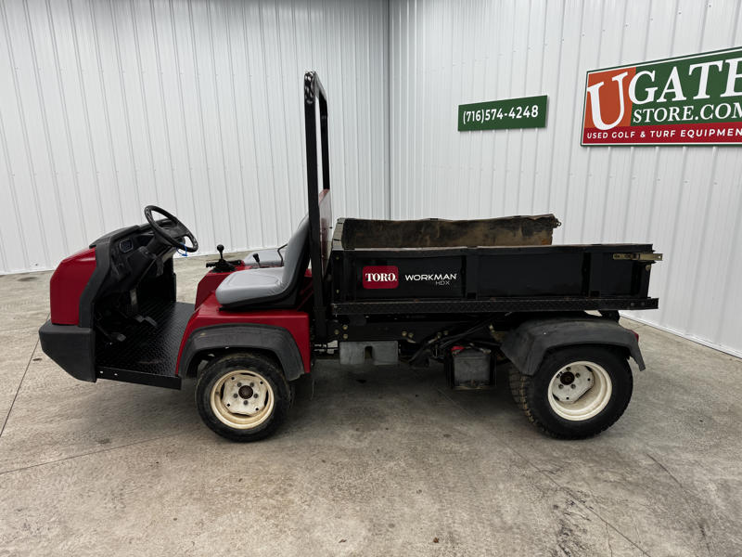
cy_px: 278
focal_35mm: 24
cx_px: 371
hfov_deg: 71.6
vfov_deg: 56.8
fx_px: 514
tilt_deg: -15.5
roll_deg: +0.8
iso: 64
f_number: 1.78
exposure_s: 1/120
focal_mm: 6.76
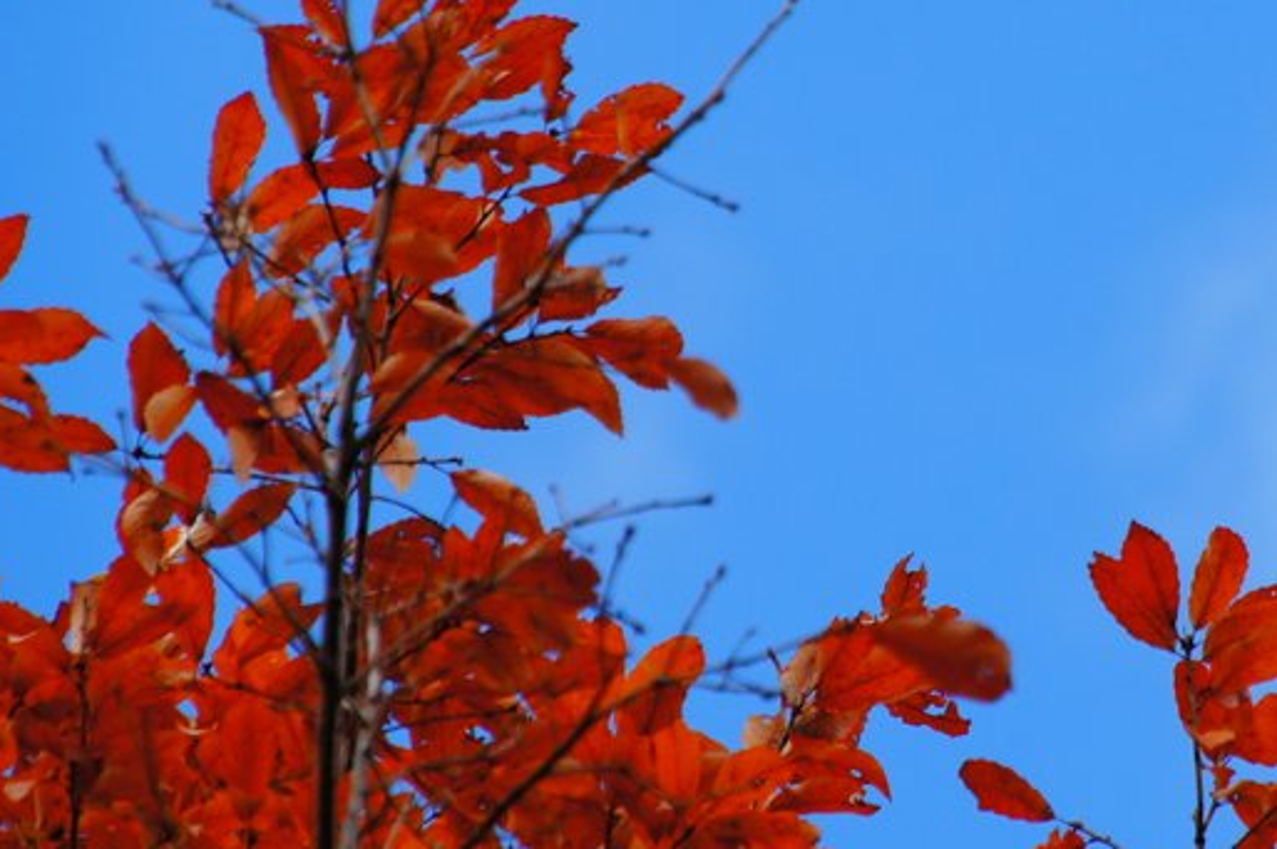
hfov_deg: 3.9
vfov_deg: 2.6
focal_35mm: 525
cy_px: 300
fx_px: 18610
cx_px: 939
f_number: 7.1
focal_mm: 200
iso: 200
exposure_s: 1/400
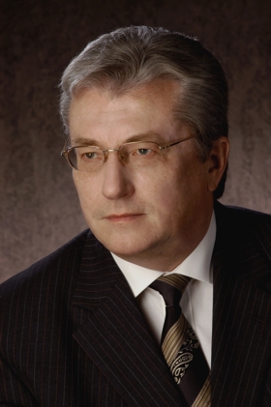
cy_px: 204
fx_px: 2121
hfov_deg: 7.3
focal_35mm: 188
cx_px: 136
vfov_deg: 11.0
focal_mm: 125
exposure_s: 1/125
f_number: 13
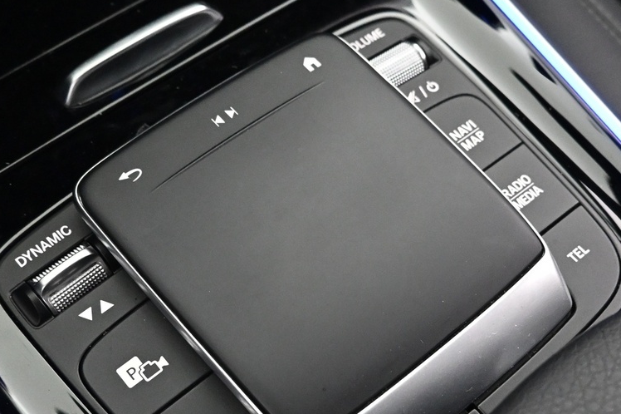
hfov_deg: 38.2
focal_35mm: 52
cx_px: 325
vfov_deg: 25.9
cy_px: 253
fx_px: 897
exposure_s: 1/30
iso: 4500
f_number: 4
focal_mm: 16
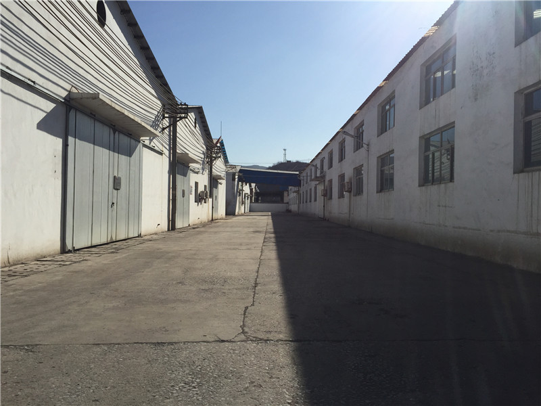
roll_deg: +0.1
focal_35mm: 29
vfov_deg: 48.2
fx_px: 453
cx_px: 270
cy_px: 203
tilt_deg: +1.4
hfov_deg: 61.7
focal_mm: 4.15
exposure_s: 1/4405
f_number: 2.2
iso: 32
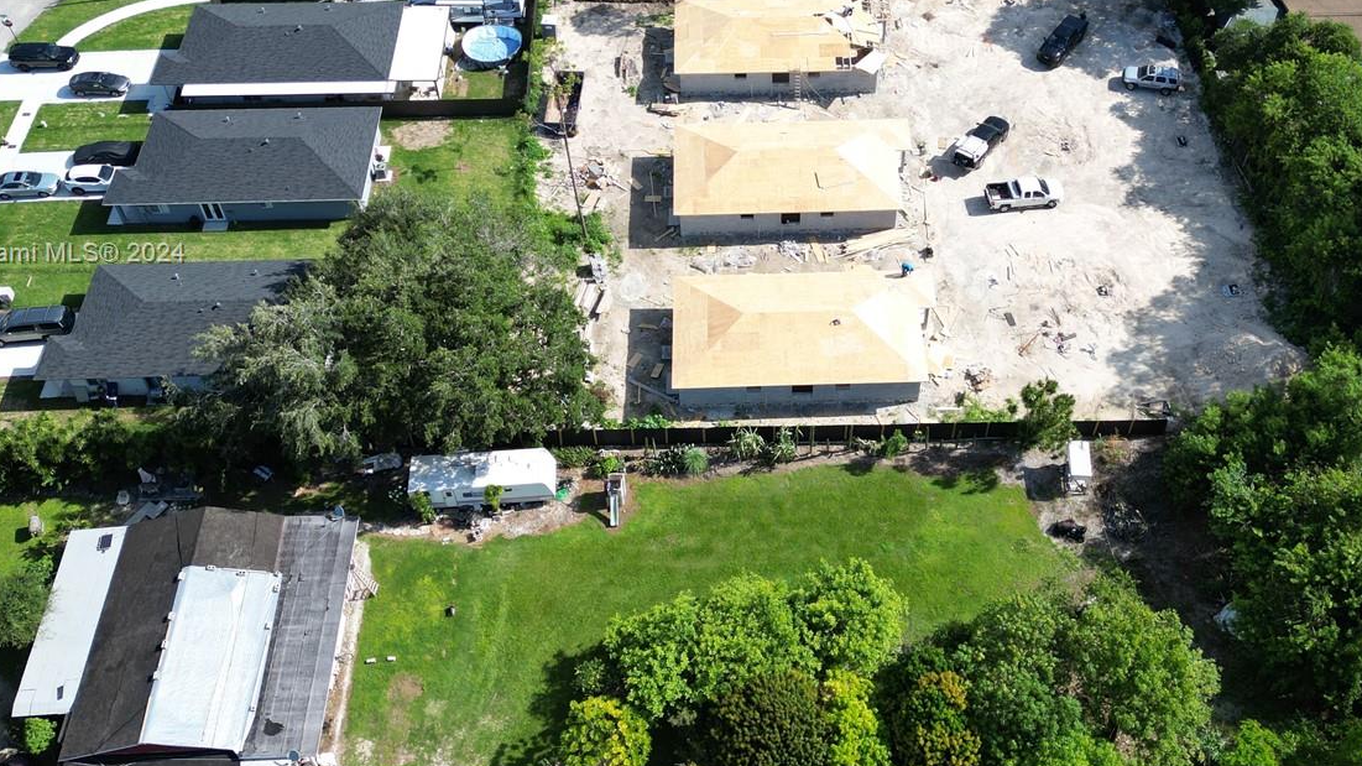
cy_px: 255
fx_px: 1372
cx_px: 779
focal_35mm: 38
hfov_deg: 52.6
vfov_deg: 30.9
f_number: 1.7
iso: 110
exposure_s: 1/1600
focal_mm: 6.72
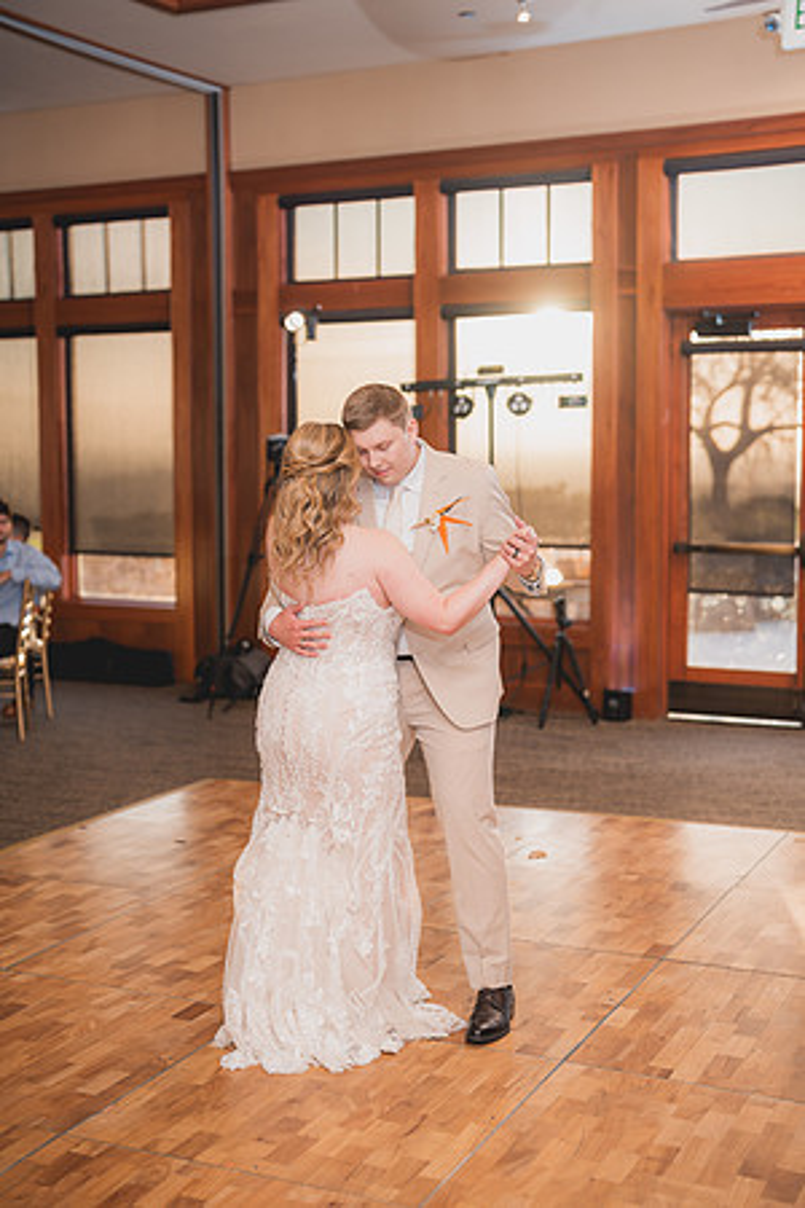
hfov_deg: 27.0
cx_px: 402
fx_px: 1677
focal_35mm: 50
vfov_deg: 39.6
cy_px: 604
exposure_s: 1/250
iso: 125
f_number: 1.8
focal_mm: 50
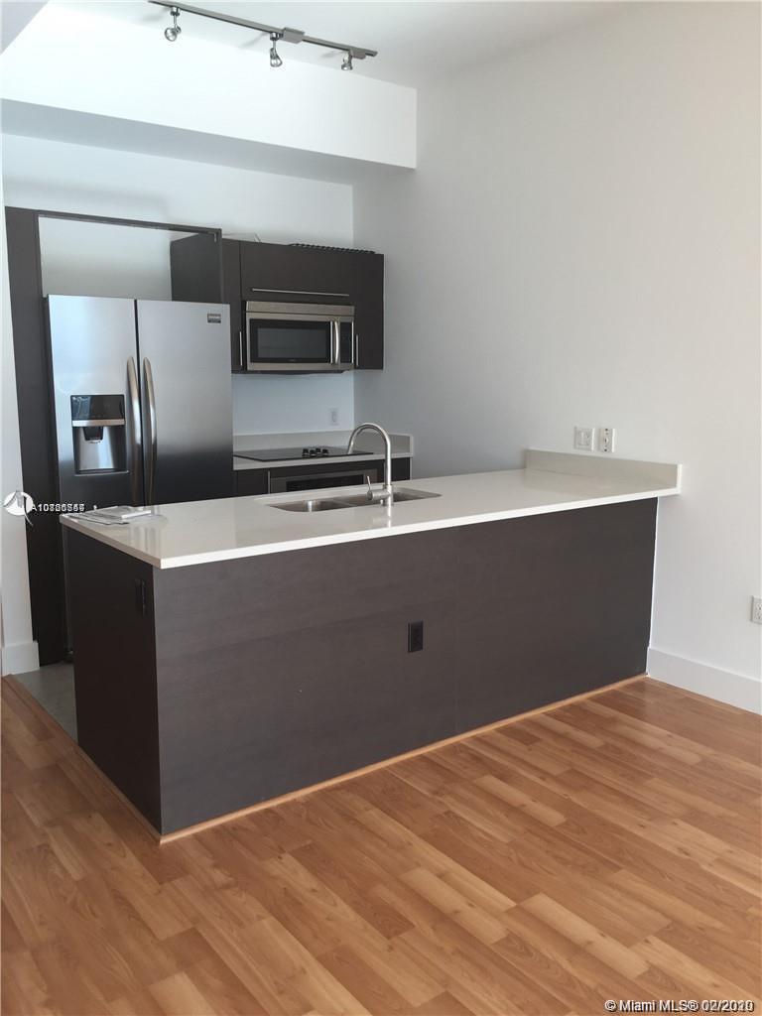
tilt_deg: -11.5
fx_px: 851
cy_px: 508
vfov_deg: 61.7
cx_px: 381
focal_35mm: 29
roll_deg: +0.4
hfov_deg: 48.2
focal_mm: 4.15
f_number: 2.2
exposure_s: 1/120
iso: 32
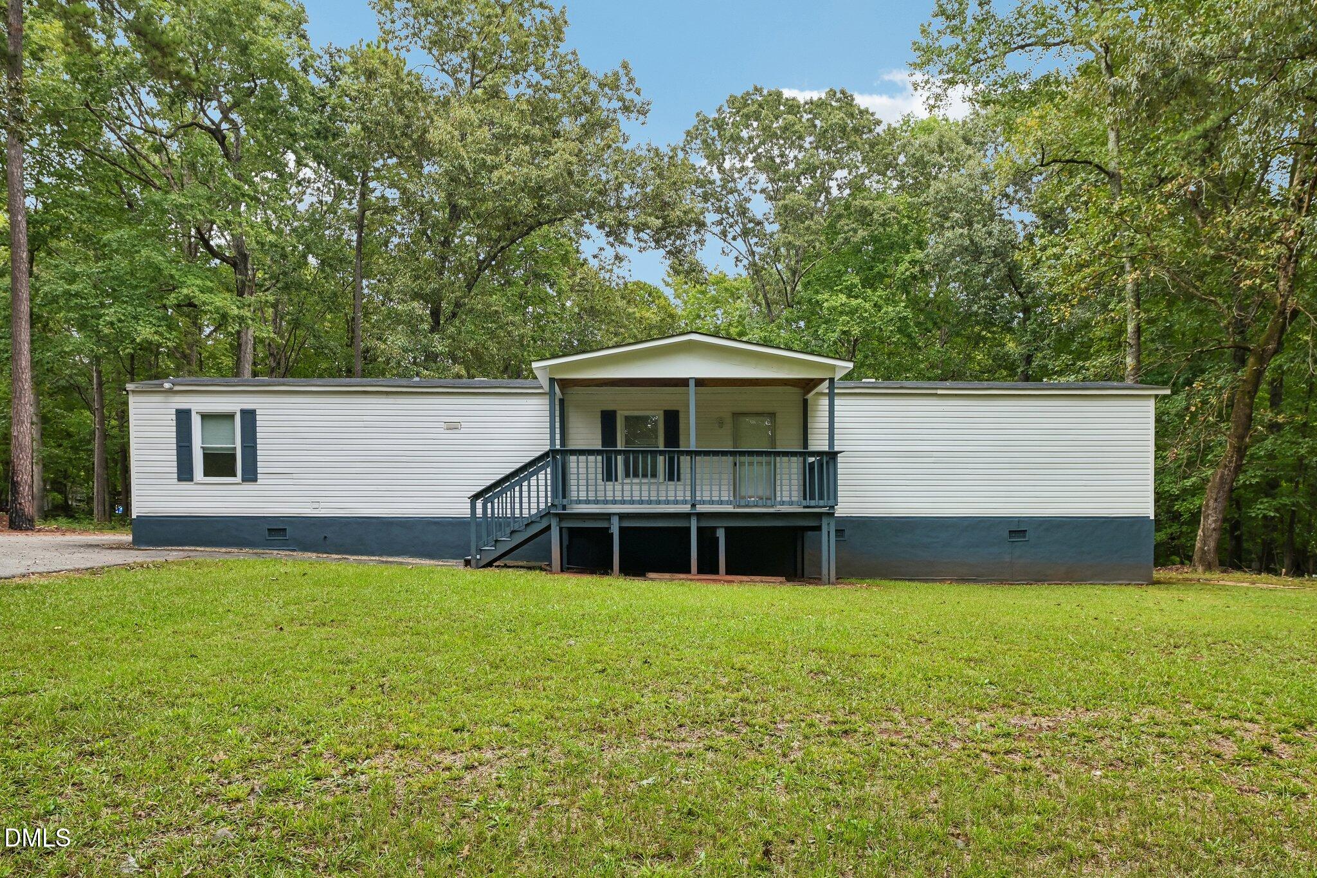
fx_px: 878
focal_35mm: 24
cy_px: 439
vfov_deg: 53.1
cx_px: 658
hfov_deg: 73.7
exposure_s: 1/30
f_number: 9
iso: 200
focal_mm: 24
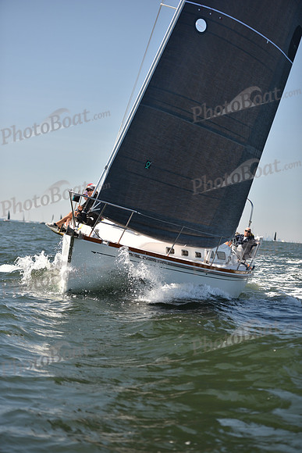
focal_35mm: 85
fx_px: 1069
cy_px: 226
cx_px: 151
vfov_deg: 23.9
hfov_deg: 16.1
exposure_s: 1/1250
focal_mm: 85
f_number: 2.8
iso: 250
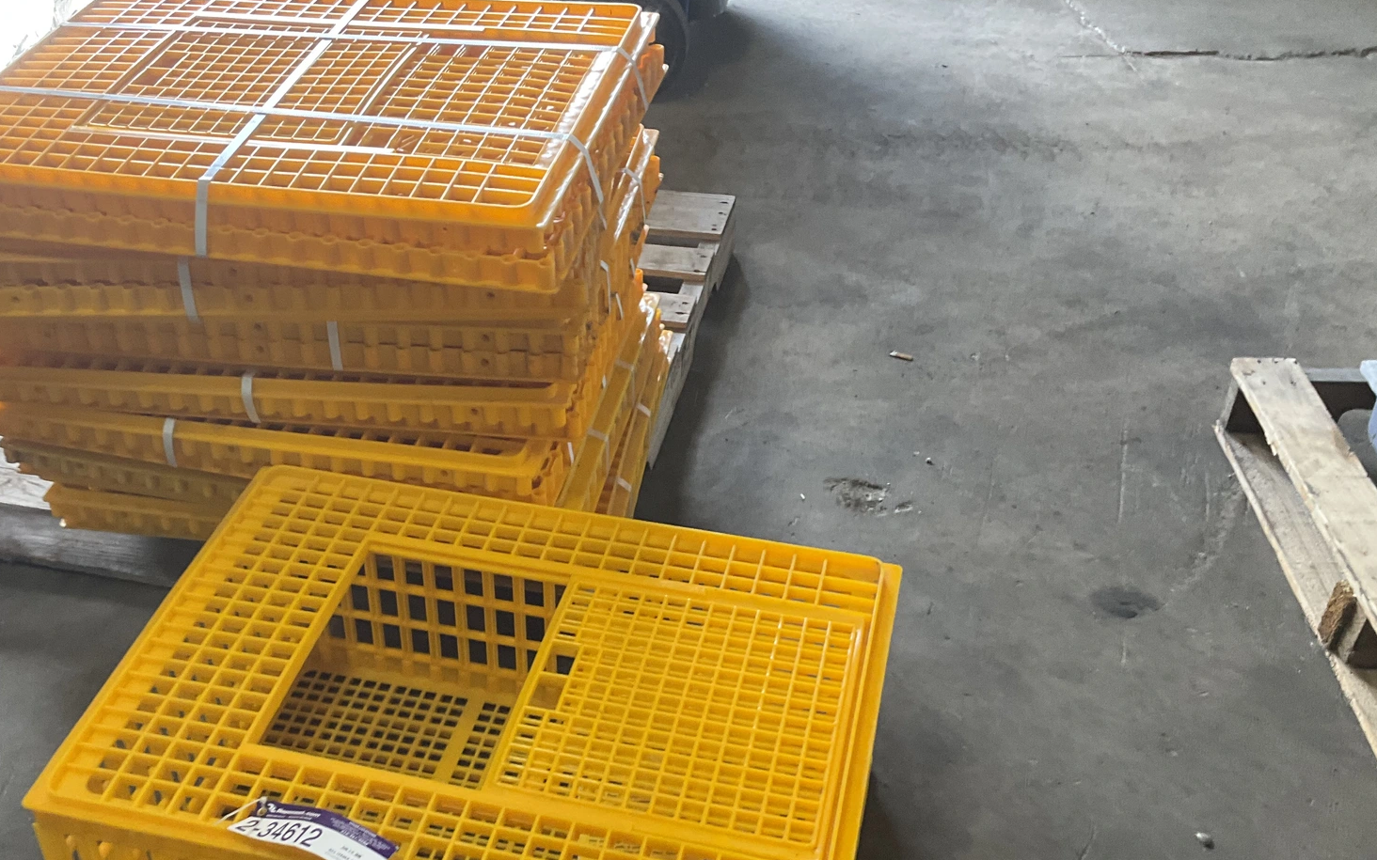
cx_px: 524
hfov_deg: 46.8
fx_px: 1576
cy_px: 559
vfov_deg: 30.4
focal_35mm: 42
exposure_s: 1/60
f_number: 1.8
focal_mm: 3
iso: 80
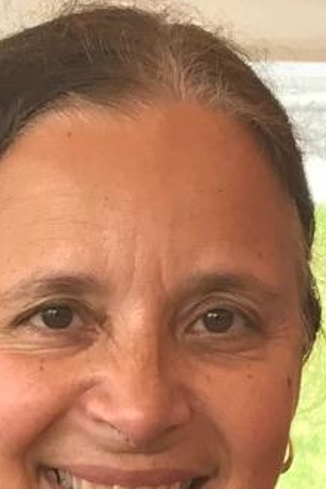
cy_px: 953
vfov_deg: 10.5
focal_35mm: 181
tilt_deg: -10.7
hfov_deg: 7.5
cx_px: -46
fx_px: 2458
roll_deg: +2.5
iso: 20
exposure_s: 1/127
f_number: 1.8
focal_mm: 3.99
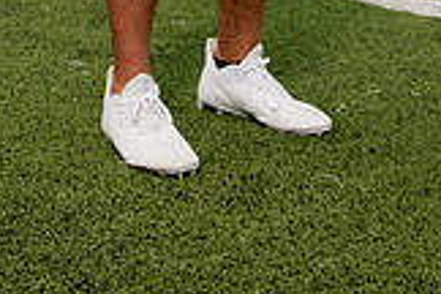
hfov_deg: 21.0
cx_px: 229
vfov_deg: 12.3
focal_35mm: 97
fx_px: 1188
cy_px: -313
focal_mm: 35
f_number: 5.6
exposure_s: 1/500
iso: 200
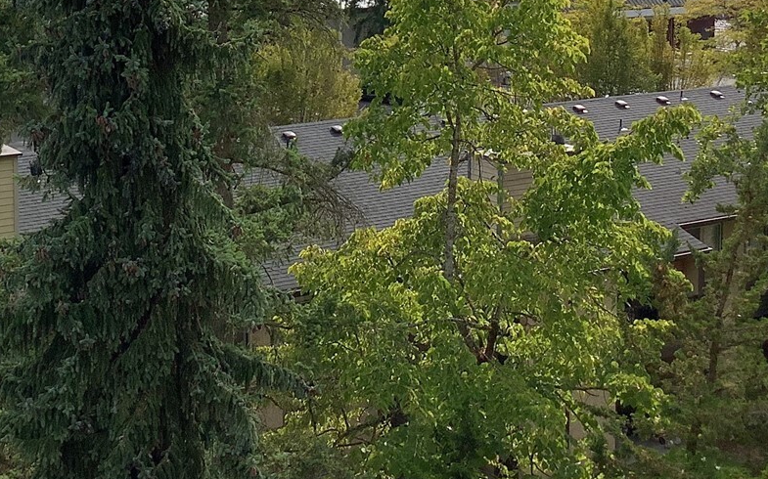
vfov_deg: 18.8
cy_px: -22
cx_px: 209
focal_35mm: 67
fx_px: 1402
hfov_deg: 30.2
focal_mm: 3.3
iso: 25
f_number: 2.4
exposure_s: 1/1942
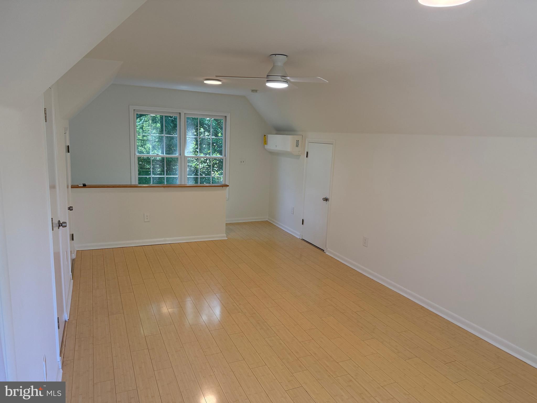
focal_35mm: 24
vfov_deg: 56.8
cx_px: 268
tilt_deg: -9.7
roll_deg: -2.4
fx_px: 372
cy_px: 202
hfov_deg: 71.6
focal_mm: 6.76
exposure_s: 1/195
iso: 160
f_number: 1.78
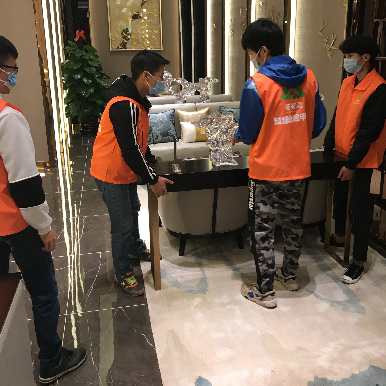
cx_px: 195
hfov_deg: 48.5
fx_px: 429
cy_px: 161
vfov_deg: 48.3
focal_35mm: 34
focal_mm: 3.99
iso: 50
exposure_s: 1/17
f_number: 1.8
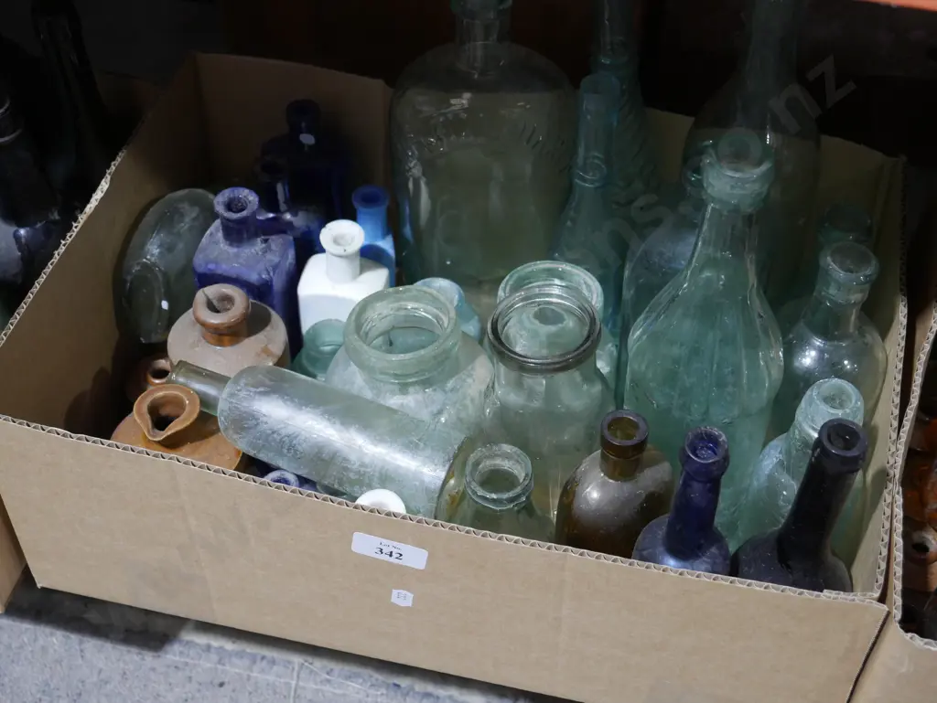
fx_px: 1462
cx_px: 468
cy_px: 352
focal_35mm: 54
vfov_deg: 27.1
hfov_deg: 35.5
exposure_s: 1/60
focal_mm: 27
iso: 1250
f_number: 5.3
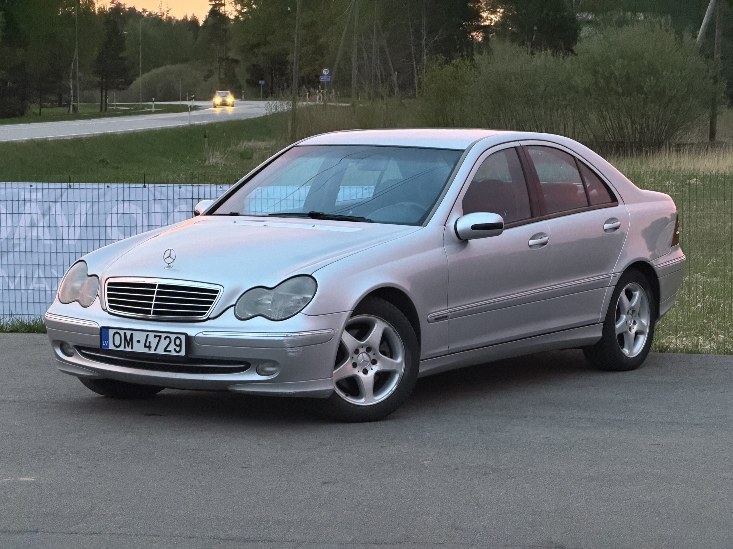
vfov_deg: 14.8
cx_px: 366
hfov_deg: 19.6
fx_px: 2118
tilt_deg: -4.0
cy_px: 274
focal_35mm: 100
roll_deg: +0.5
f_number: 2.8
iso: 640
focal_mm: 16.89
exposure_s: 1/48
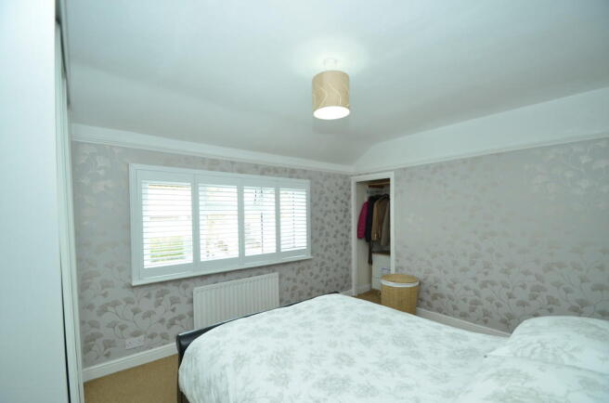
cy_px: 202
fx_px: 253
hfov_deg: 100.5
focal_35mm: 15
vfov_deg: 77.0
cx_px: 304
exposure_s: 1/80
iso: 400
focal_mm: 10
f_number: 4.5
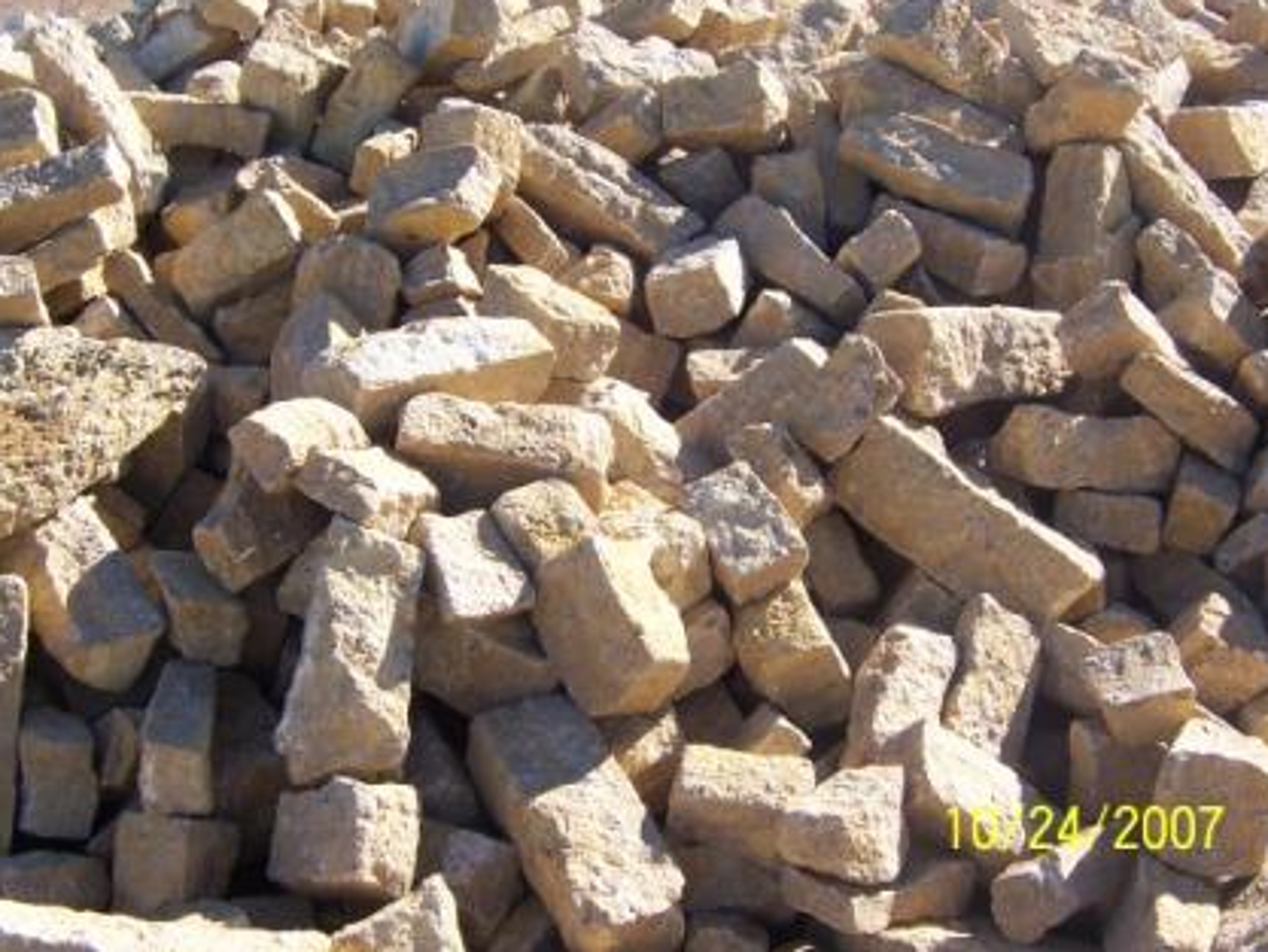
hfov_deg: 33.2
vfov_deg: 25.2
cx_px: 620
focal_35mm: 58
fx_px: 2125
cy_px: 444
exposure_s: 1/180
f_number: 5.6
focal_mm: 9
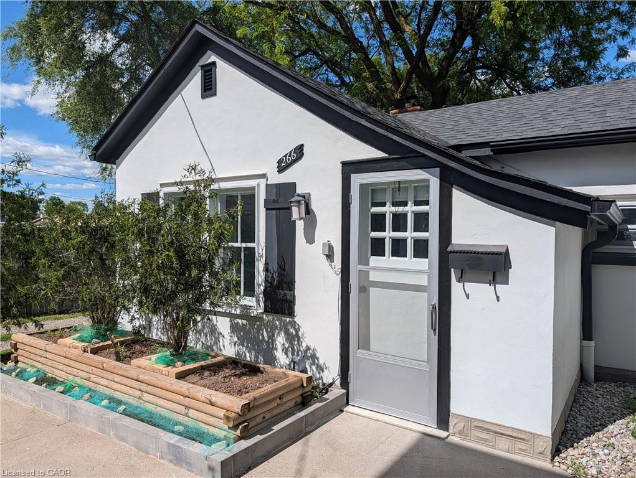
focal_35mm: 24
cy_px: 239
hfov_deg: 71.5
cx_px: 318
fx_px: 441
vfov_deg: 56.9
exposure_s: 1/3155
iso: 22
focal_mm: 6.9
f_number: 1.68
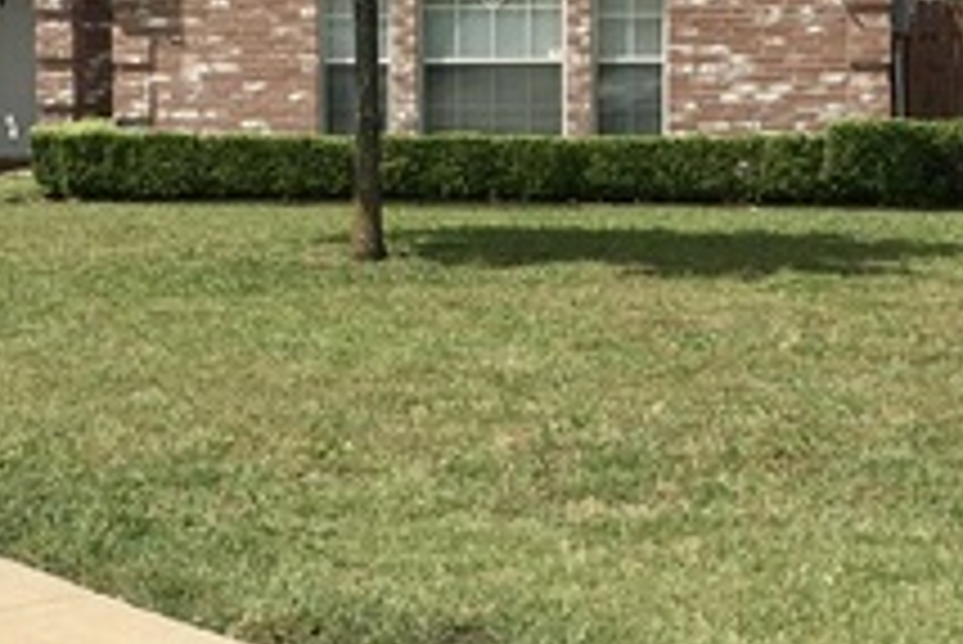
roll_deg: -0.7
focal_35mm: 94
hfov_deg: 21.7
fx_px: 2516
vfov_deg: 14.5
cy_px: 185
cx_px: 434
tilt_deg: -2.6
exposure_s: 1/2747
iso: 25
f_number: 2.2
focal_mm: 4.15
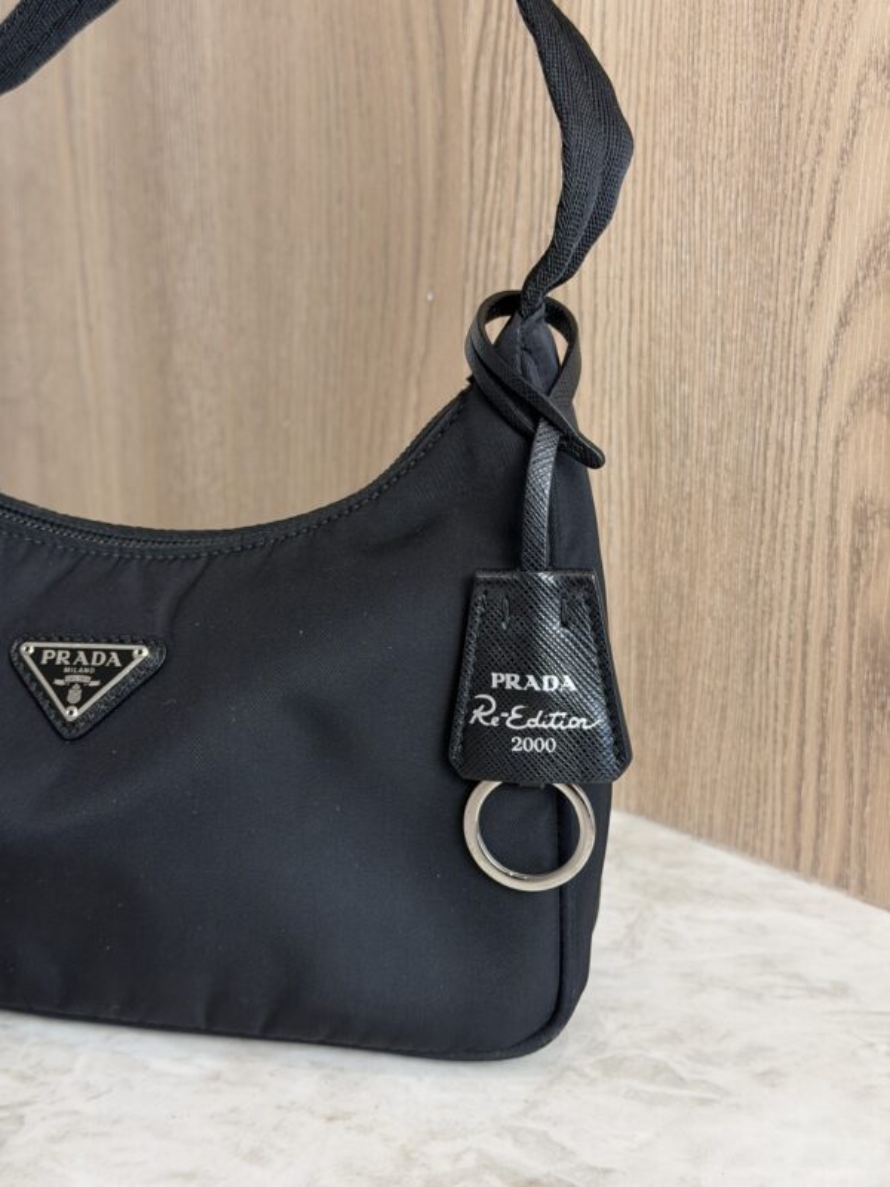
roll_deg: -0.1
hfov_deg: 30.3
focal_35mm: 48
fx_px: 1645
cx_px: 445
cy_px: 594
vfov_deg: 39.7
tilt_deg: -16.4
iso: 80
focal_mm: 6.76
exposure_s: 1/60
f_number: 1.78
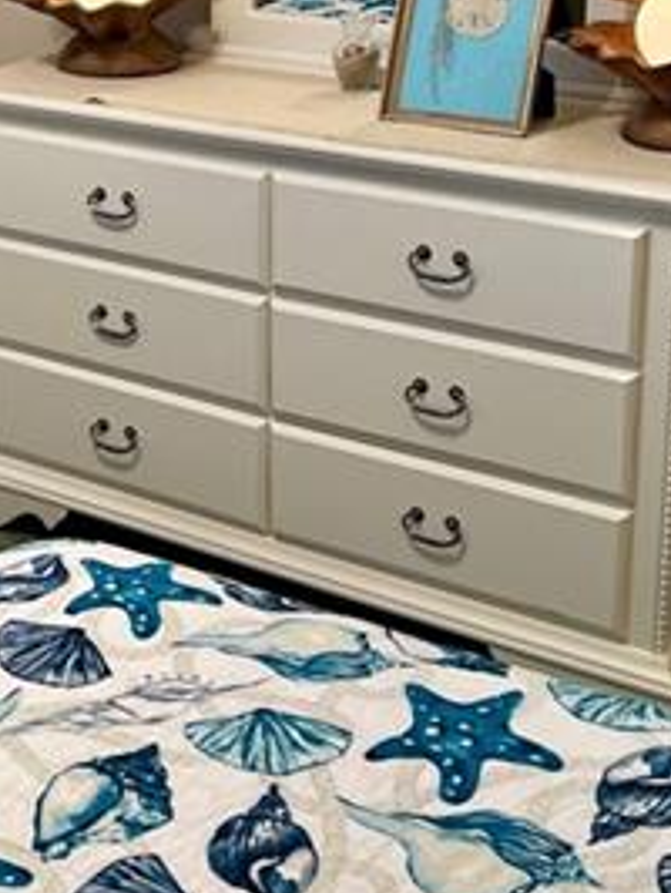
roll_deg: +2.7
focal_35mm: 75
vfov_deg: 25.3
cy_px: 131
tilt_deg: -12.3
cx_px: -10
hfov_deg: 19.1
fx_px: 1935
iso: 80
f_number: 1.5
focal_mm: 5.7
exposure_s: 1/120
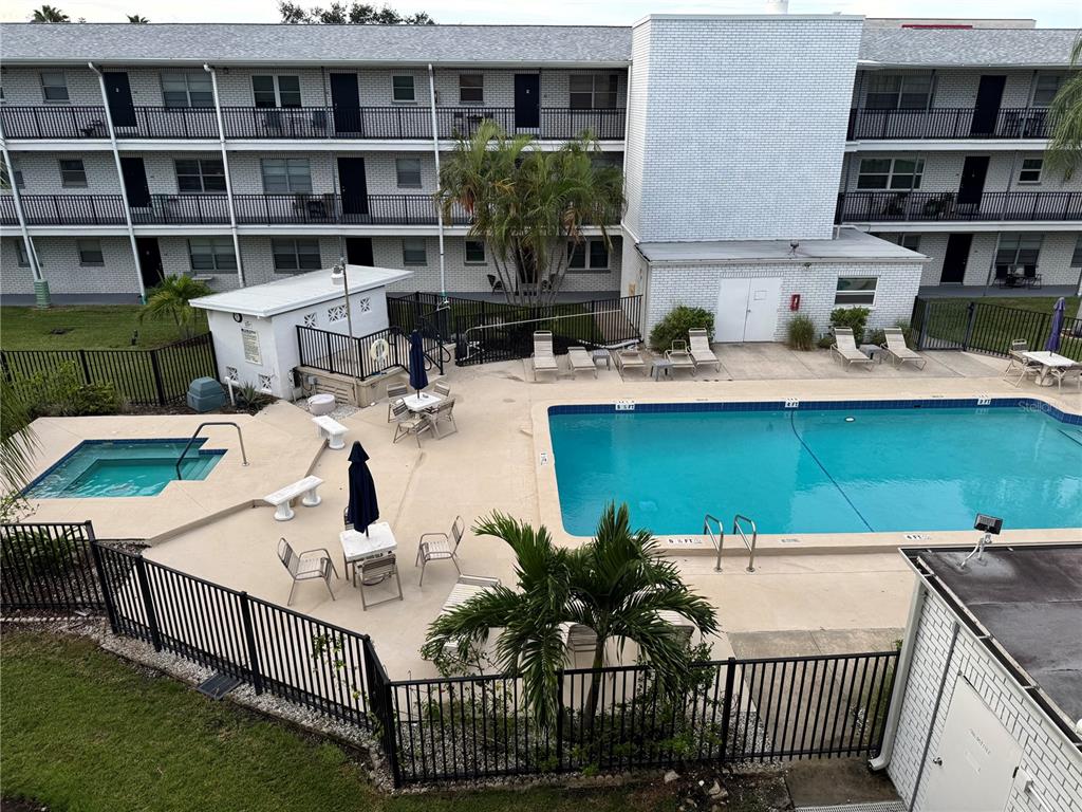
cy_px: 406
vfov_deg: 56.8
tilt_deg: -22.7
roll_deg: +0.1
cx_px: 541
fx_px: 750
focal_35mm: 24
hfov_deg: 71.6
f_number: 1.78
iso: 80
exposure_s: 1/925
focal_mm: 6.76
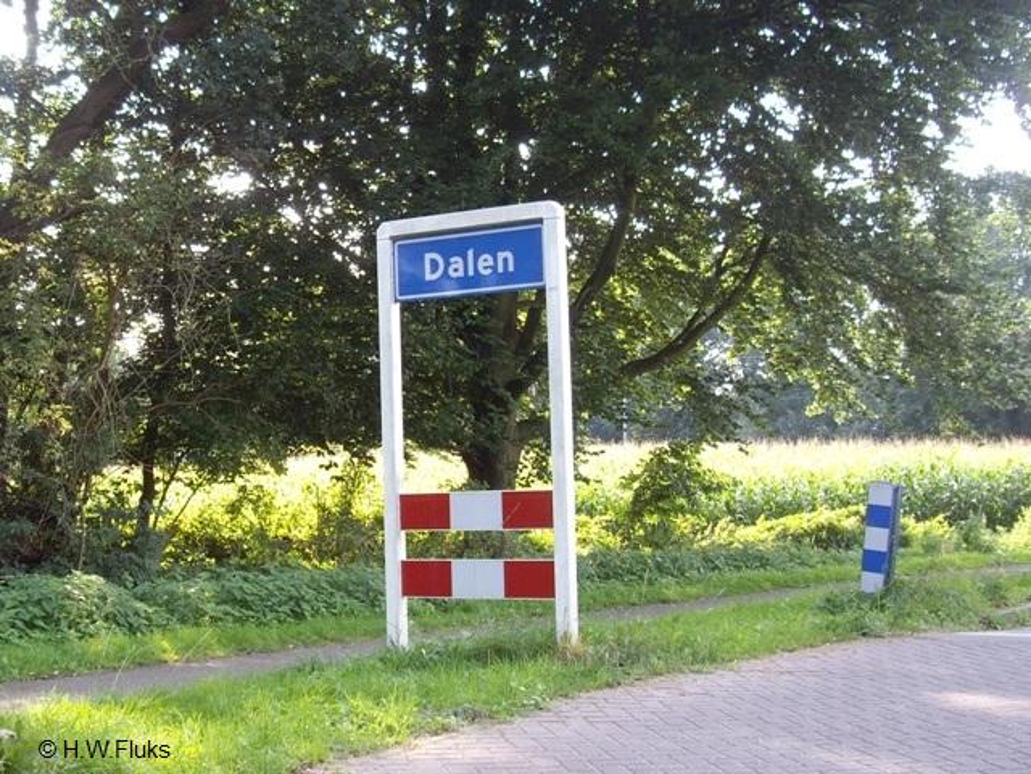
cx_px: 516
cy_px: 387
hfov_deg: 49.0
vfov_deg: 37.7
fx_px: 1132
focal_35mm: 38
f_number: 2.8
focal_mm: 7.9
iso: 100
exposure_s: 1/80
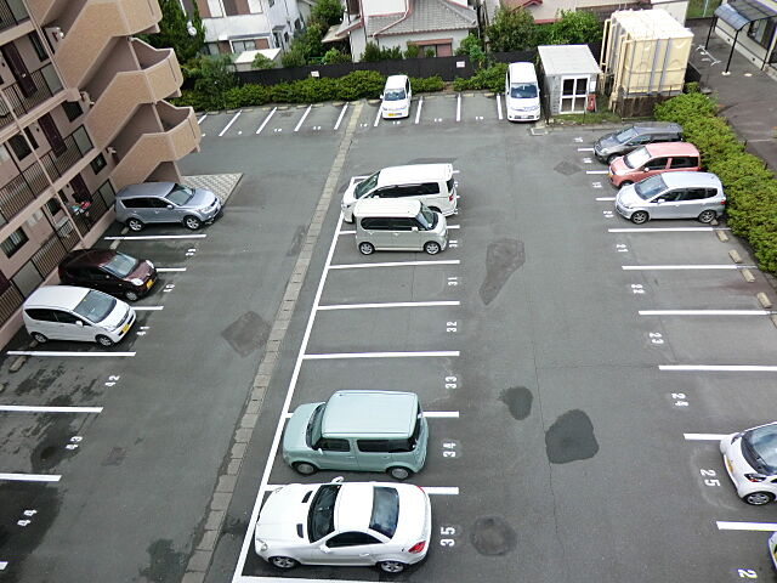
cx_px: 388
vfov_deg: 56.8
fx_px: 539
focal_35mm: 24
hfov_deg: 71.6
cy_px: 292
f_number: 3.2
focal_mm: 4.3
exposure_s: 1/400
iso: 80
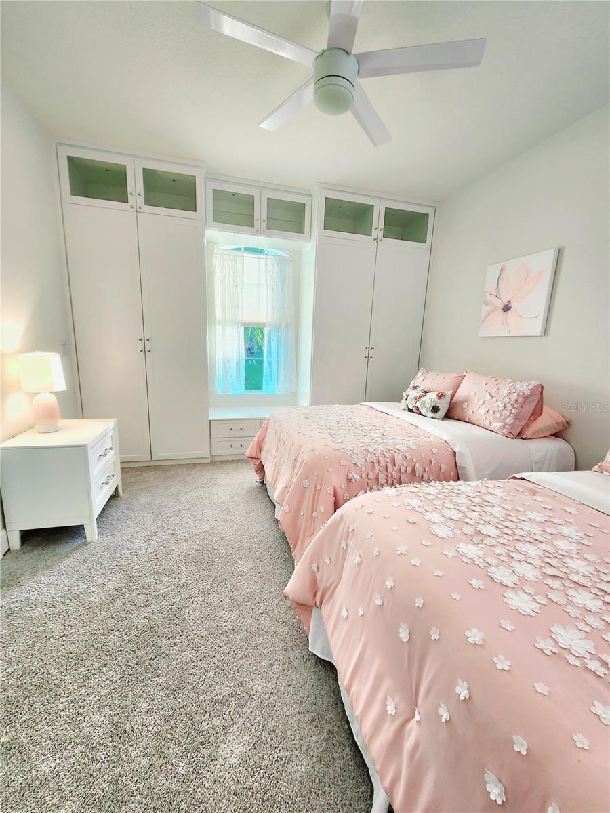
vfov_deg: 106.2
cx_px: 305
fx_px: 305
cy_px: 406
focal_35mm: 13
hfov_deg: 89.9
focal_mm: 2.2
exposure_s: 1/60.2
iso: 64
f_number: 2.2
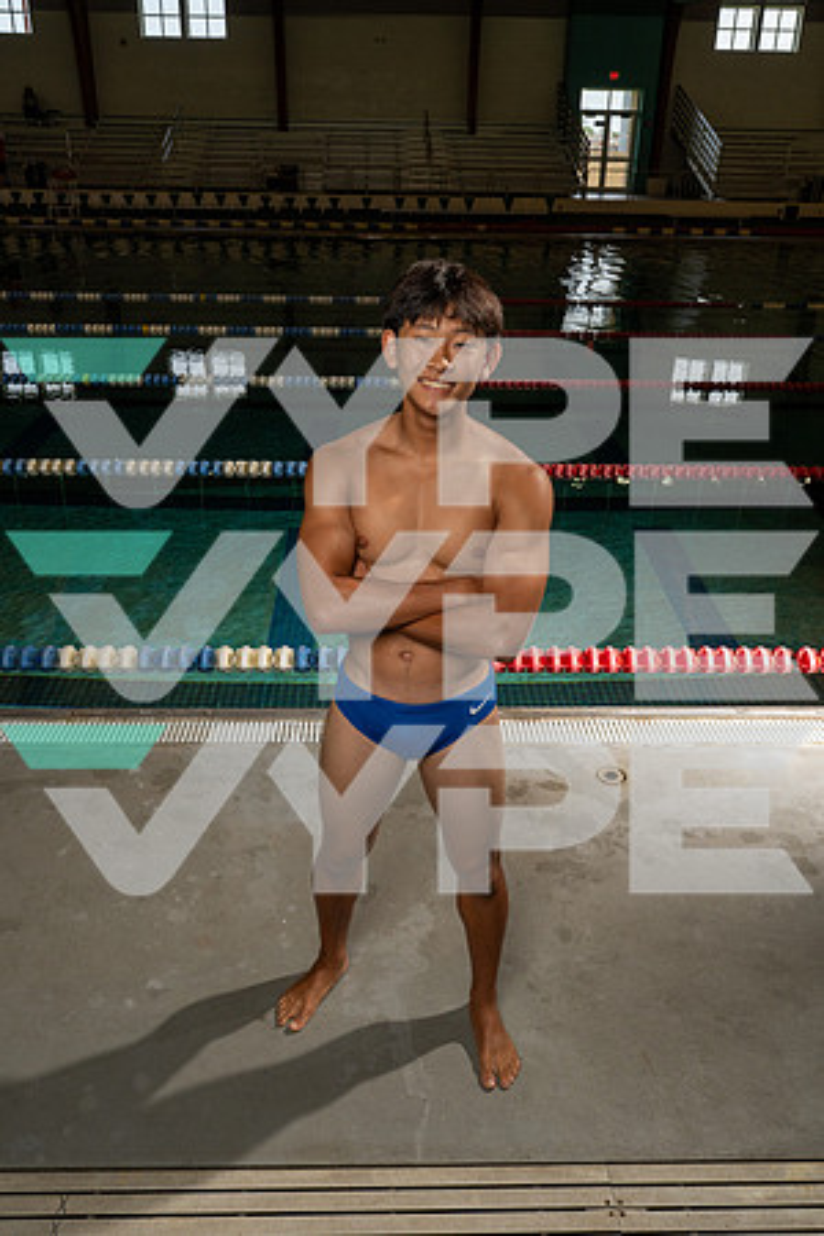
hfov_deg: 45.0
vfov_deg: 63.7
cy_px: 618
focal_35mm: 29
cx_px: 412
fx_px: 996
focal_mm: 29
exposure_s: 1/250
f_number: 8
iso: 500
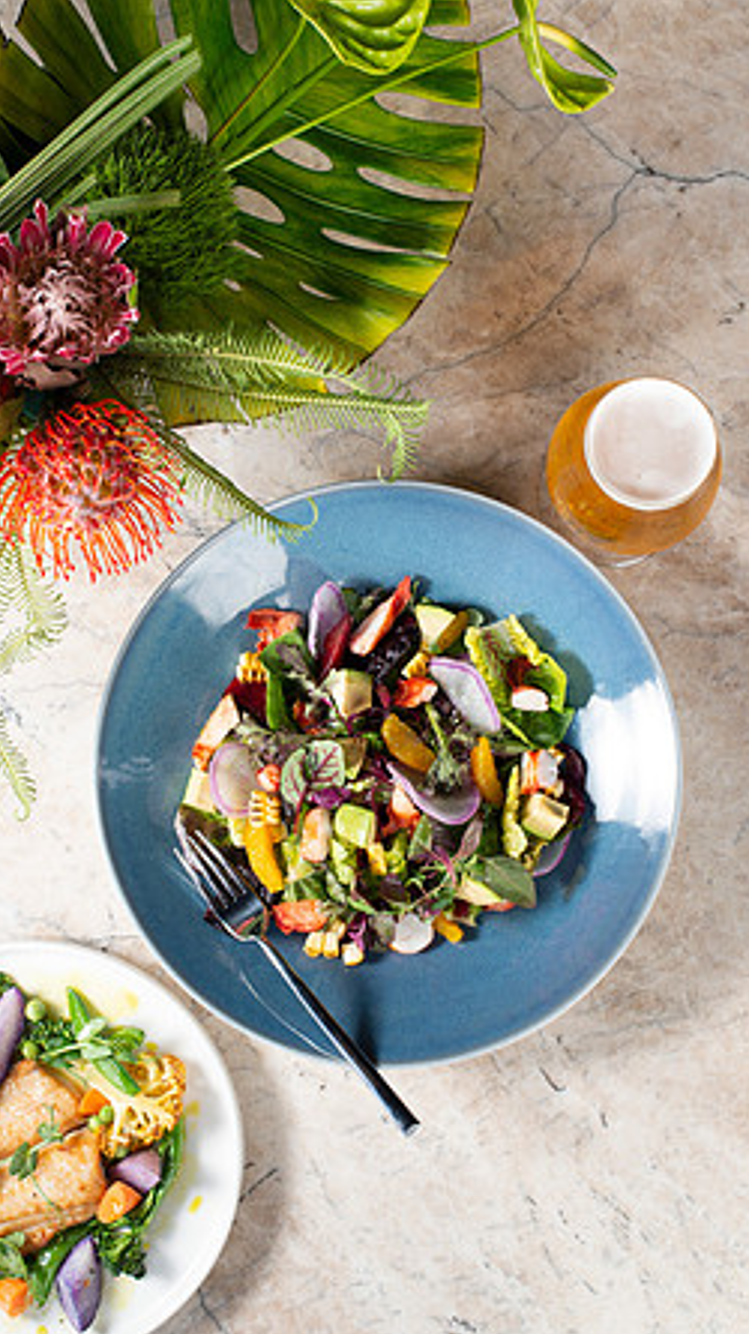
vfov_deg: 39.2
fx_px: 1873
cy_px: 671
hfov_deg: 22.6
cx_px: 324
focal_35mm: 53
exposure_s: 1/100
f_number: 8
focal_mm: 50
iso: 200
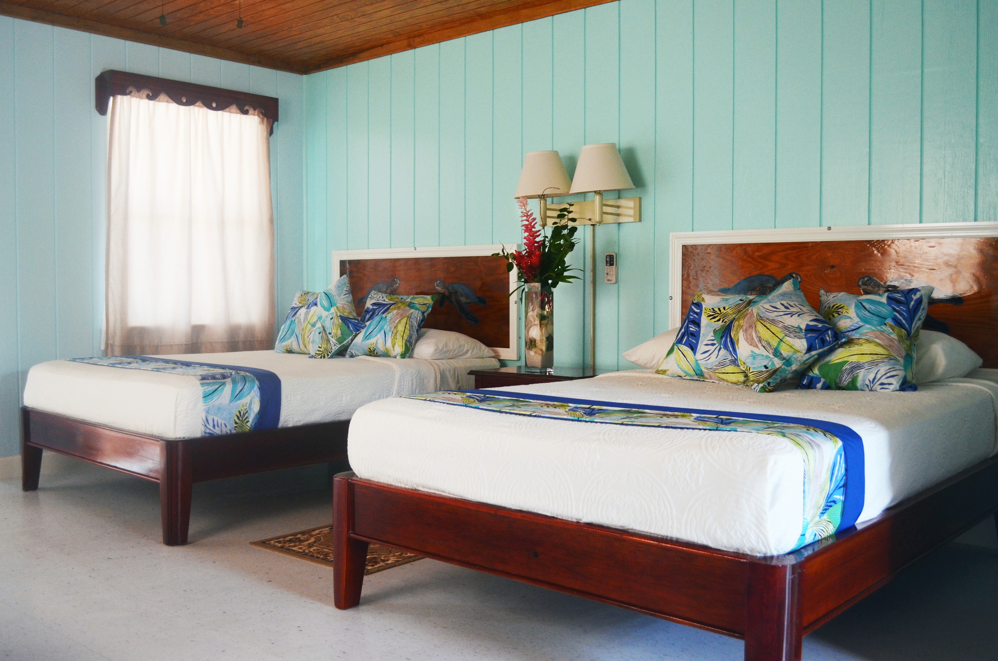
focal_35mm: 33
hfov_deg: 57.3
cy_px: 330
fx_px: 913
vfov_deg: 39.8
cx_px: 499
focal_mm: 22
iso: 720
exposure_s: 1/60
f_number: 4
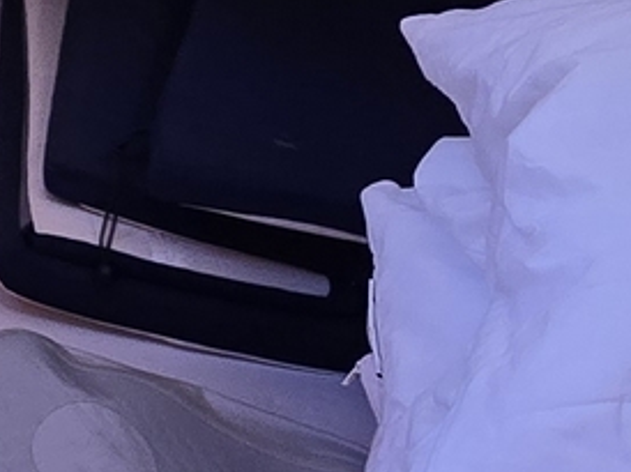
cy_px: 283
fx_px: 1694
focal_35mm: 93
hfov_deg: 17.7
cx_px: -449
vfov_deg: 15.9
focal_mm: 2.2
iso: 200
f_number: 2.2
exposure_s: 1/50
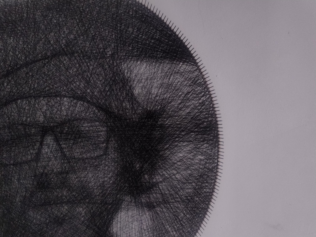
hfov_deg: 71.6
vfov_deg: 56.8
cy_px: 118
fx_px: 219
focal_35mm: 24
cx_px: 158
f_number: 1.8
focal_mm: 5.56
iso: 472
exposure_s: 1/100
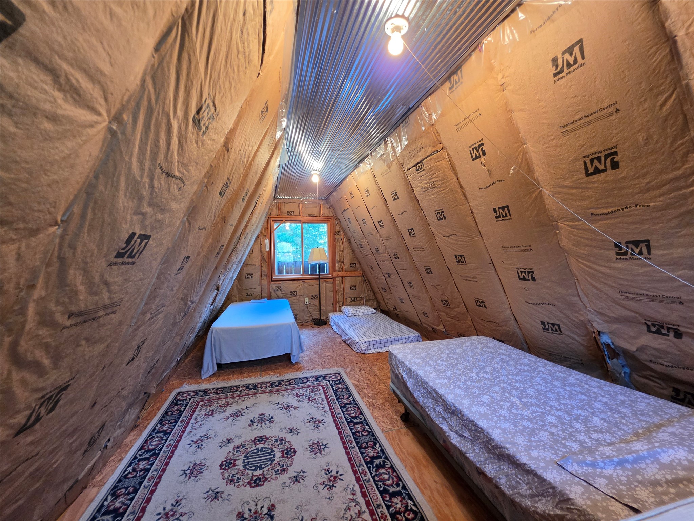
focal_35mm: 13
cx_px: 347
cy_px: 260
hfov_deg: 106.2
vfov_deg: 89.9
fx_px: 261
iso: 320
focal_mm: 2.2
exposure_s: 1/60
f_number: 1.9
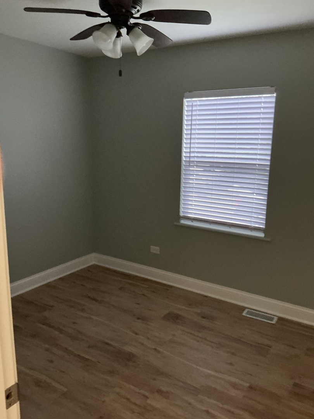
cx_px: 157
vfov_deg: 61.7
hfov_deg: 48.2
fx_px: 351
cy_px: 210
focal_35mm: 29
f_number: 1.8
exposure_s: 1/30
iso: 400
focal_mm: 3
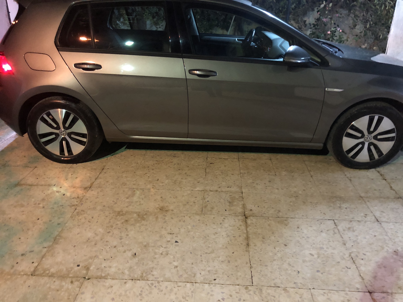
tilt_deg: -25.7
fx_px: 326
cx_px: 202
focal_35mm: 28
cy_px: 151
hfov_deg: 63.4
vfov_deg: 49.7
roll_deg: +0.7
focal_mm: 3.99
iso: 160
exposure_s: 1/4
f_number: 1.8
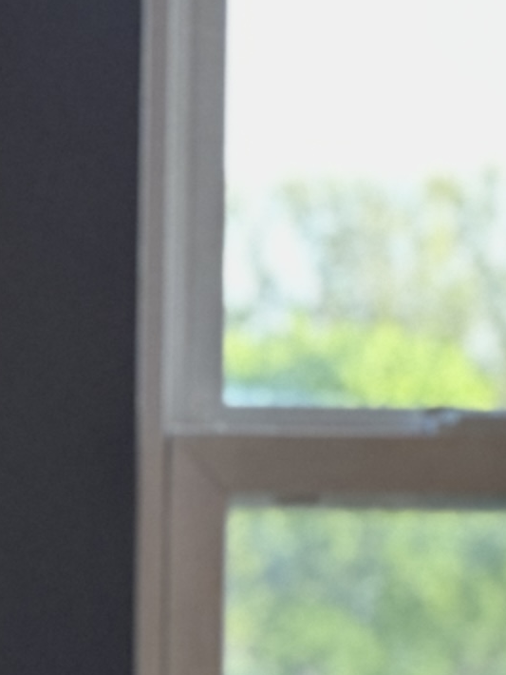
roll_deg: -1.4
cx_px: -142
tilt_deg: -6.4
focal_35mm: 437
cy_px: 1571
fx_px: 8512
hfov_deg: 3.4
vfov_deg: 4.4
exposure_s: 1/60
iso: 160
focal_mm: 9
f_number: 2.8
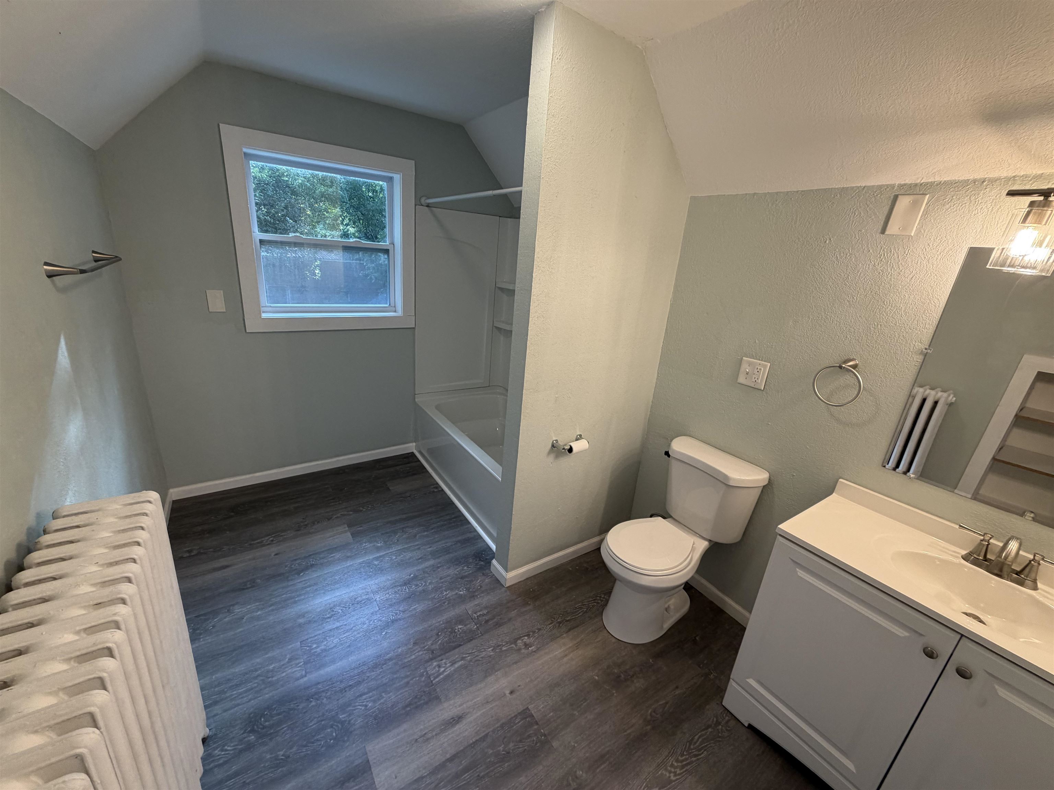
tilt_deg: -18.3
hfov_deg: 102.1
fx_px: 426
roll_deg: -4.2
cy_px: 395
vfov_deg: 85.7
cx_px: 527
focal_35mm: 14
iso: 125
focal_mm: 2.22
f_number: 2.2
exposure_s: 1/120
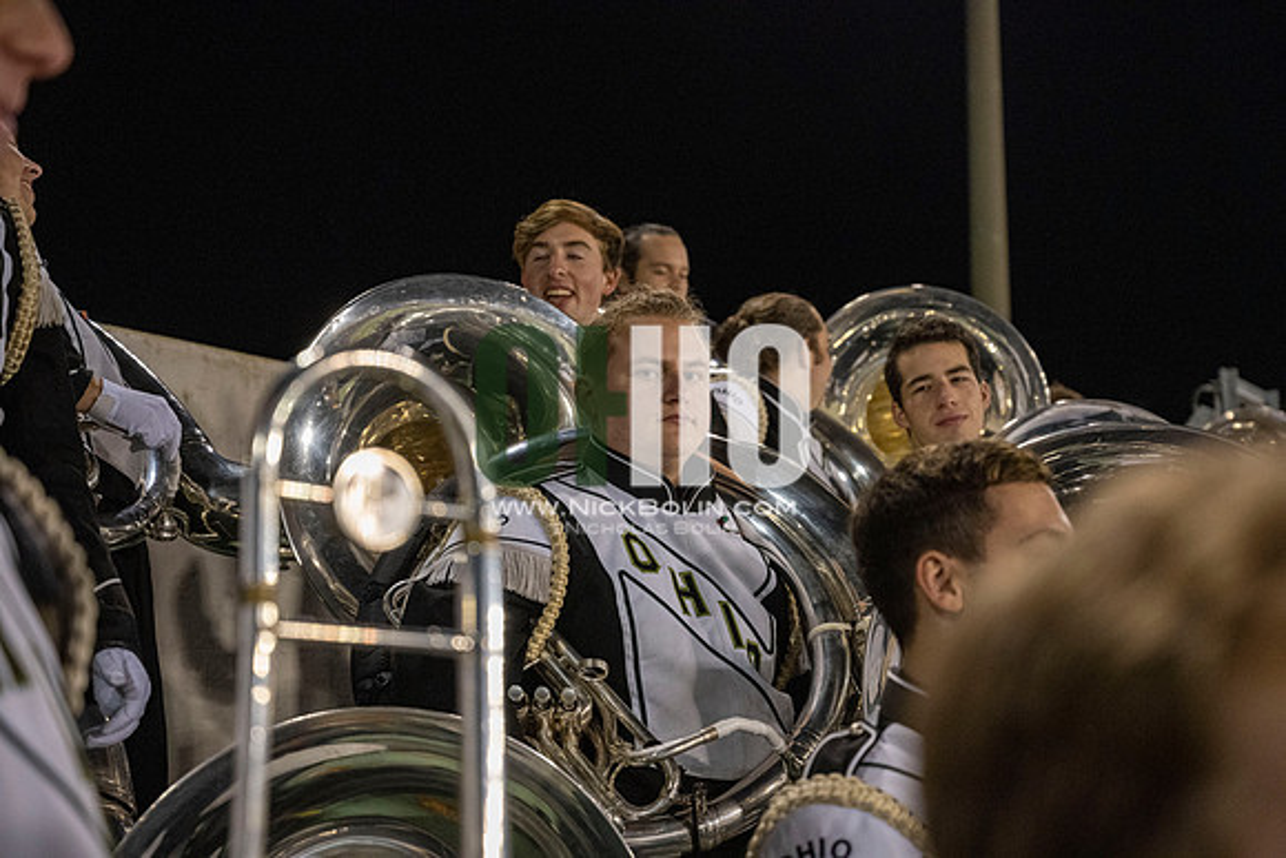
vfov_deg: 22.6
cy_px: 429
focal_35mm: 60
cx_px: 643
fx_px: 2144
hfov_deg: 33.4
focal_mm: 60
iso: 3200
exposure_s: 1/500
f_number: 4
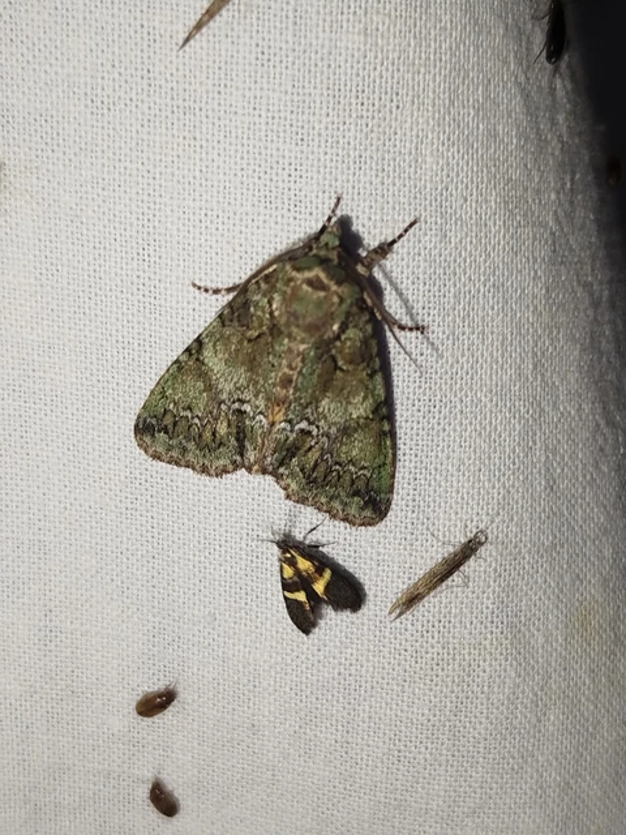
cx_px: 313
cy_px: 418
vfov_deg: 31.2
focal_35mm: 62
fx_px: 1495
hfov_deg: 23.7
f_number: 1.7
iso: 80
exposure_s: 1/50
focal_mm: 5.31
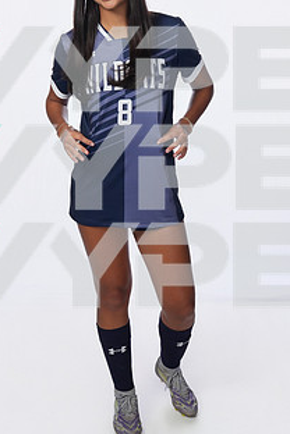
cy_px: 168
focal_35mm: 65
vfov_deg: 30.9
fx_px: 785
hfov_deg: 20.9
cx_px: 123
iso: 800
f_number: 8
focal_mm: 45
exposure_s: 1/250
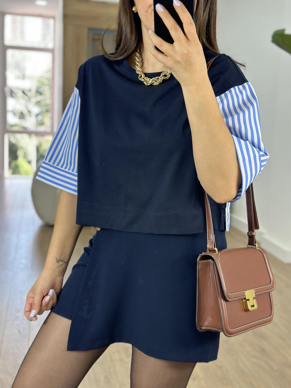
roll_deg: -1.4
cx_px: 146
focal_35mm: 48
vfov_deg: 39.7
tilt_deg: -32.0
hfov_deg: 30.3
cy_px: 194
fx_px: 538
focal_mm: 6.86
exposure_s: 1/100
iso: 64
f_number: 1.78
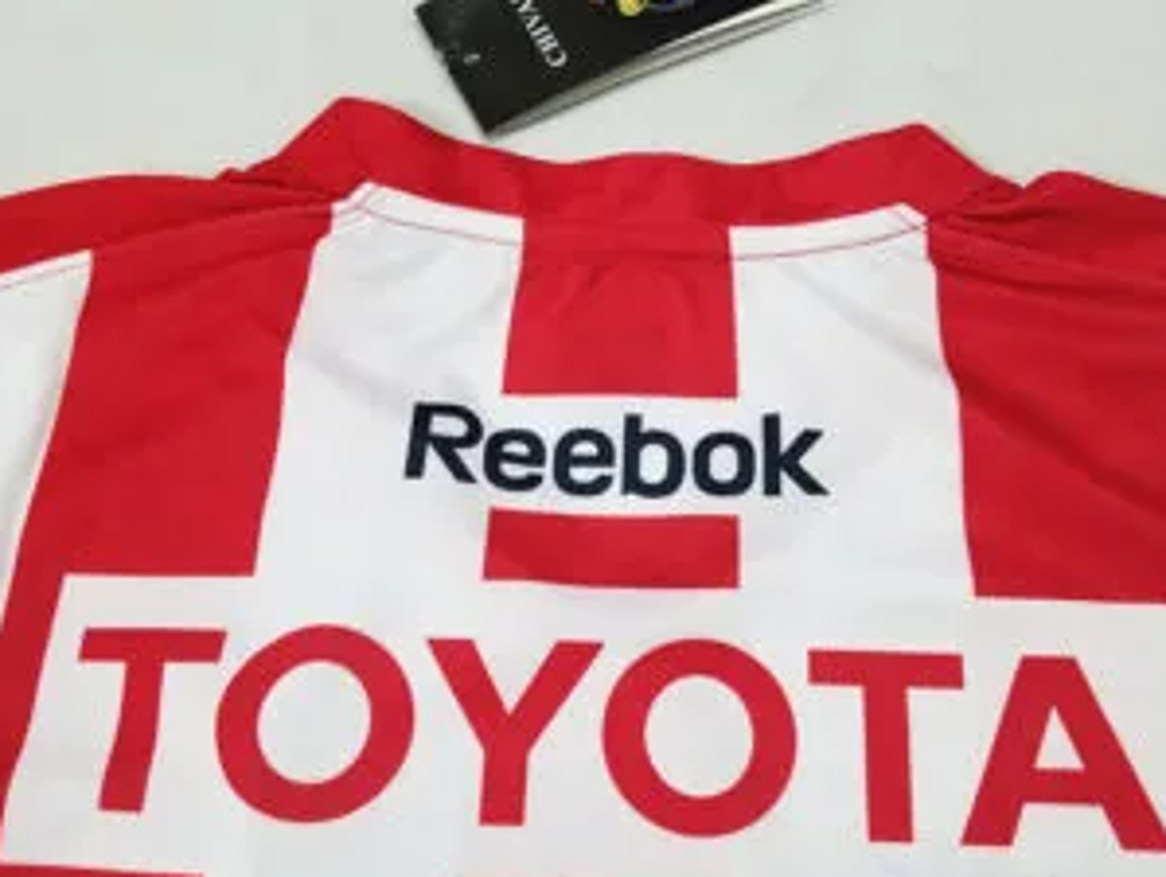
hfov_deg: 55.3
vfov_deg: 43.0
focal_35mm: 33
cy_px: 415
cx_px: 581
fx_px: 1113
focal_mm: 4.2
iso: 200
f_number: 1.7
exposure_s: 1/14
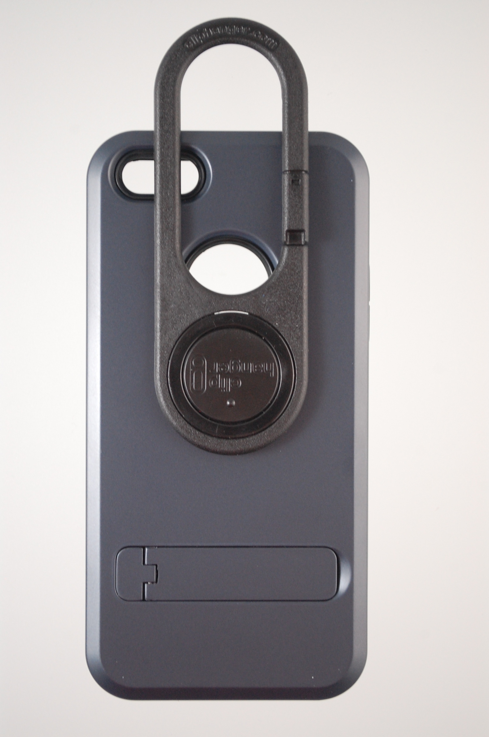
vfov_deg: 24.7
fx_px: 1687
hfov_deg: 16.5
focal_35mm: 82
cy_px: 368
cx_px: 244
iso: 800
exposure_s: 1/20
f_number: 5.6
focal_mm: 55
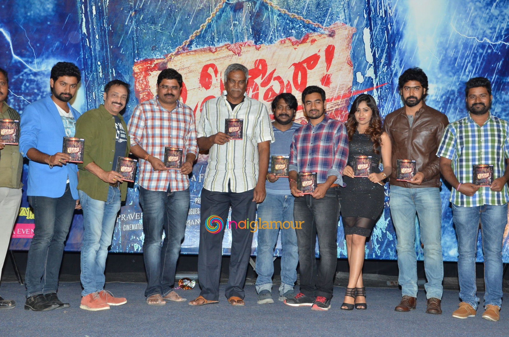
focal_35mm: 52
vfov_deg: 25.6
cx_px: 254
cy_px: 168
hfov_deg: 37.9
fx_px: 741
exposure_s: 1/125
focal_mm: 35
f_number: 6.3
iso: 1250
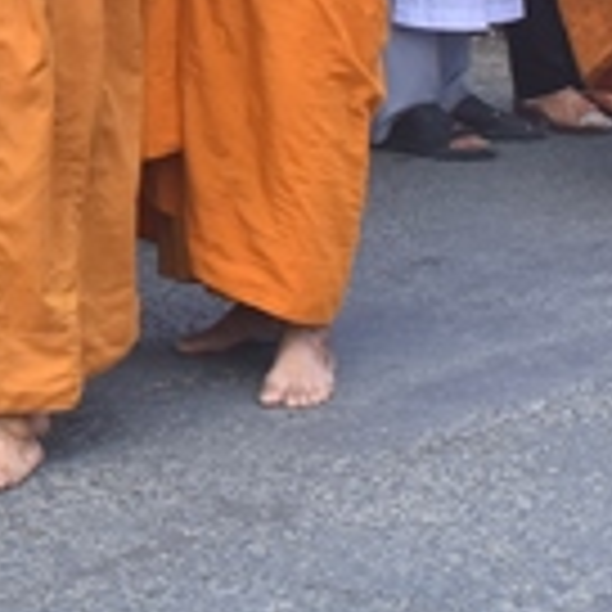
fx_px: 3600
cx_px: -594
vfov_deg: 9.4
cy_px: -335
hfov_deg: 9.2
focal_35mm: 180
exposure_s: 1/60
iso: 200
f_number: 11
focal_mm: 24
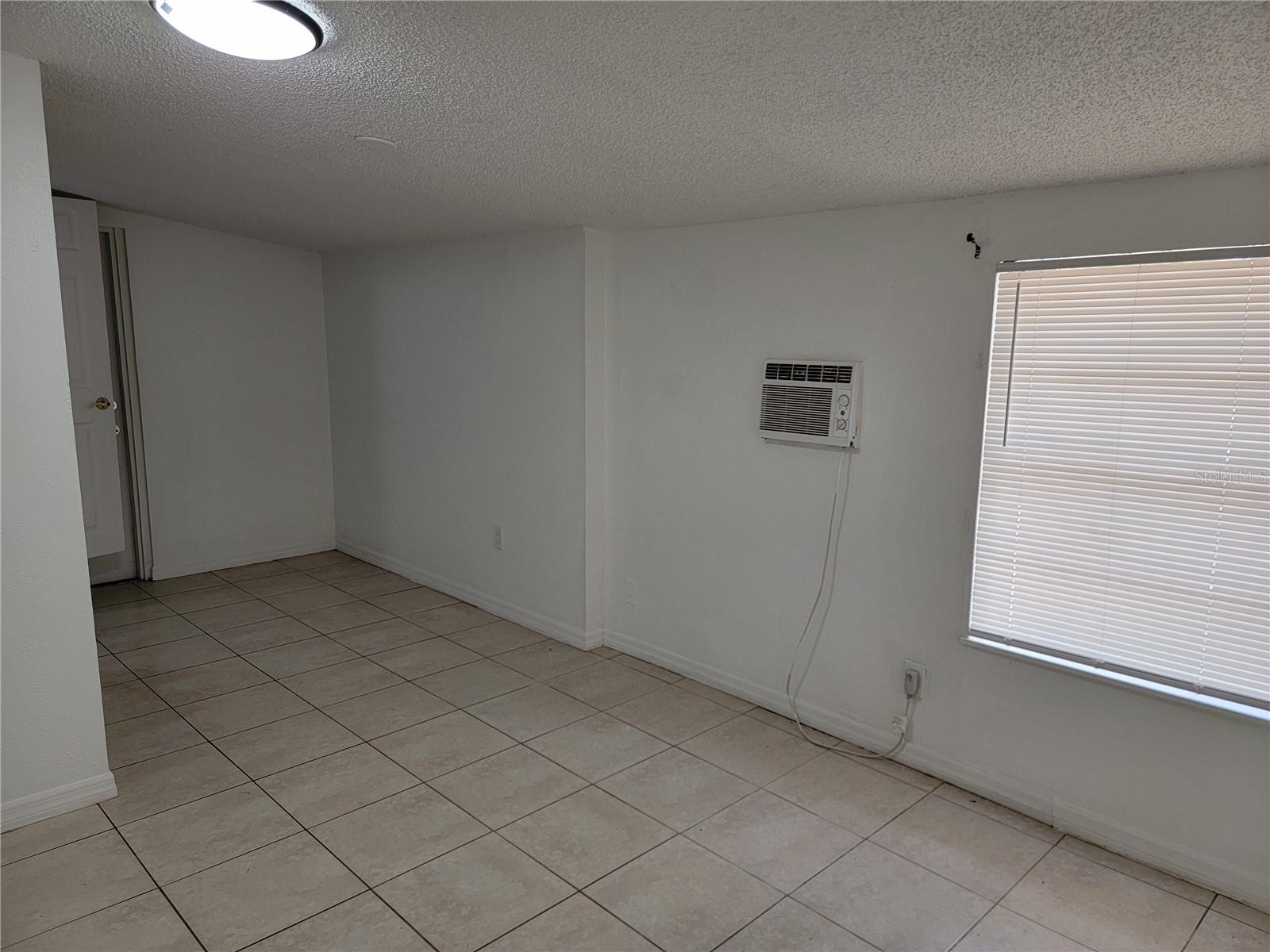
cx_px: 635
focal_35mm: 24
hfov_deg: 71.6
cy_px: 476
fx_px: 881
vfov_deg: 56.8
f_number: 1.8
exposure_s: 1/120
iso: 100
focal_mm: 6.7
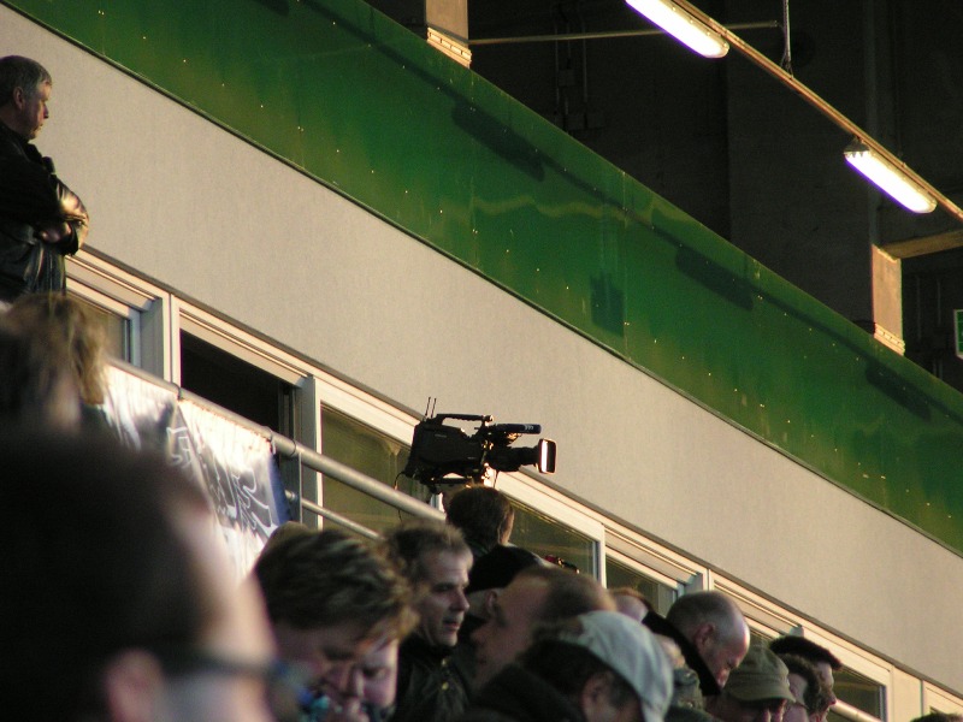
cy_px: 361
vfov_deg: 3.9
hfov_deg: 5.2
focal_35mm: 380
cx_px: 482
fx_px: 10571
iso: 200
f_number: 3.5
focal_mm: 58
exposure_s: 1/200
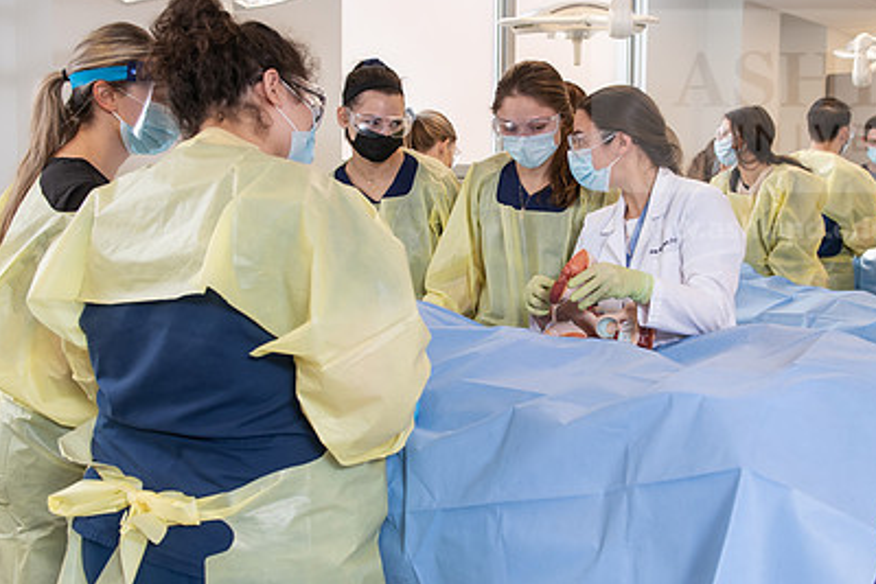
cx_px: 526
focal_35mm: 42
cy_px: 275
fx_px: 1022
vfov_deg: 31.9
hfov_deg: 46.1
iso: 500
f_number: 4
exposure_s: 1/200
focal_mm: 29
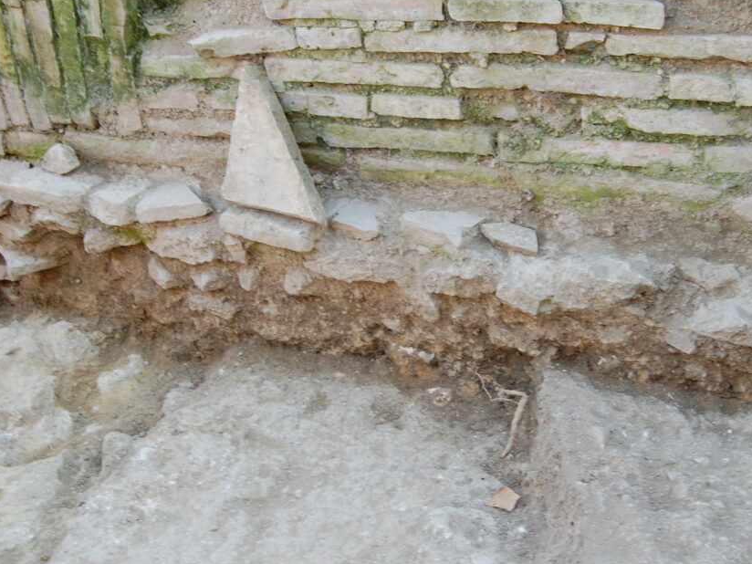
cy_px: 292
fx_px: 934
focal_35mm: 43
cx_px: 405
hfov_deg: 43.8
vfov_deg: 33.6
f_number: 8
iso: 360
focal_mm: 24
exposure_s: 1/60
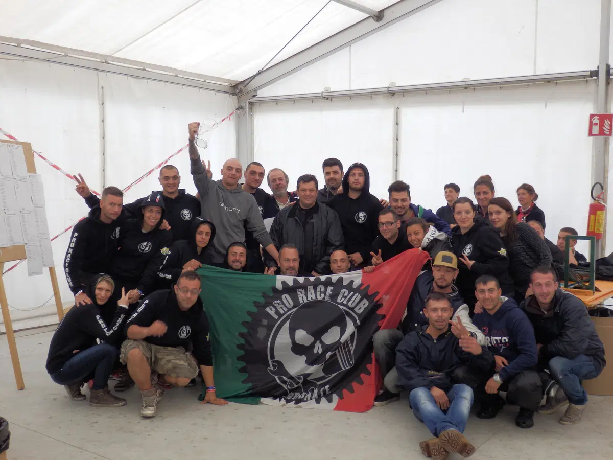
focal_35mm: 37
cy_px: 230
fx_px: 655
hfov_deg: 50.1
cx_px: 306
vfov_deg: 38.7
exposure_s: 1/60
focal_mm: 6.6
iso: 125
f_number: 3.6
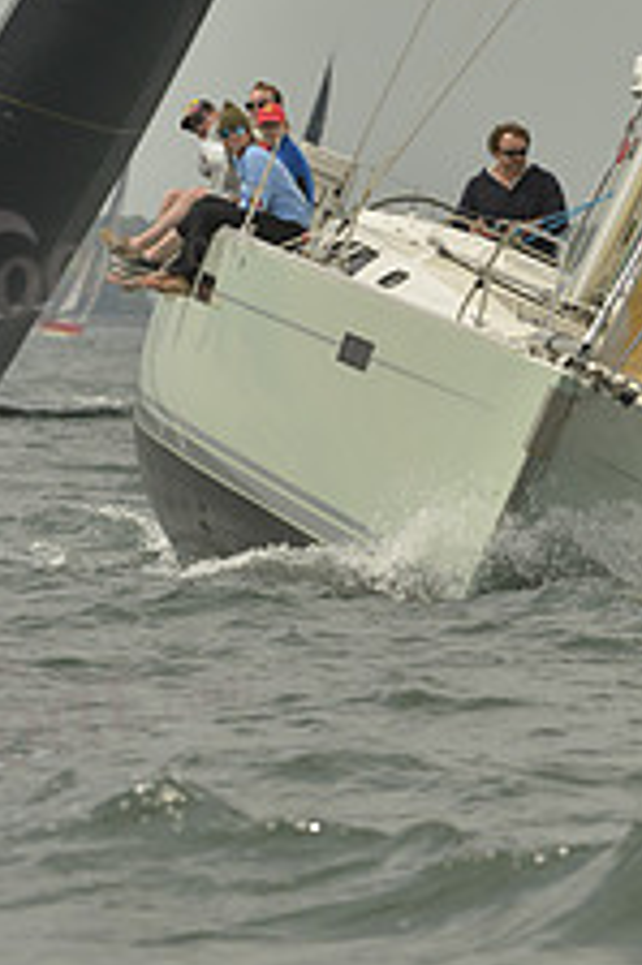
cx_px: 480
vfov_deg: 2.9
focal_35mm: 700
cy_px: 465
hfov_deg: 2.0
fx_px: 18753
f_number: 8
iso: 280
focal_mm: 270
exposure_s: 1/1250
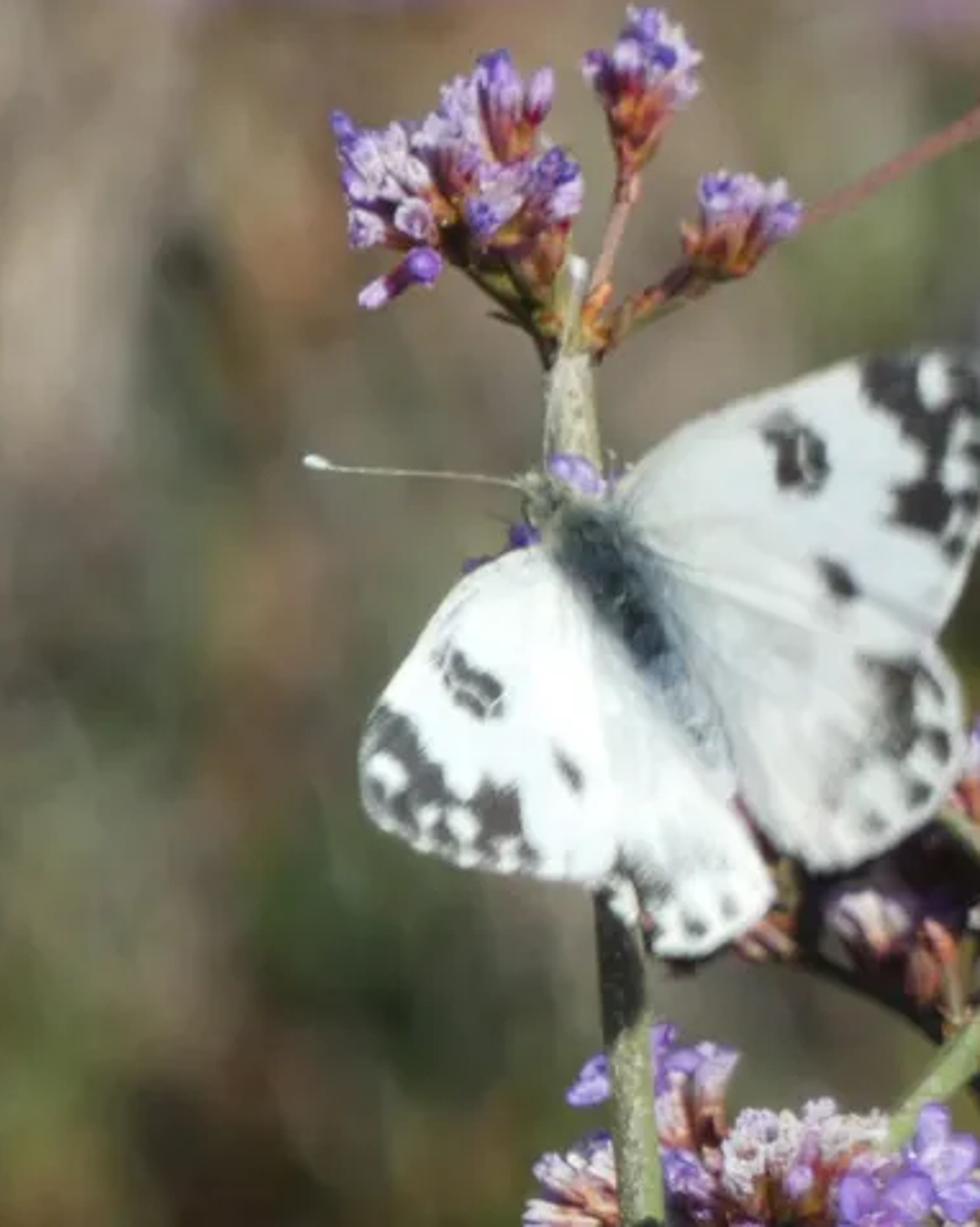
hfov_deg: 1.6
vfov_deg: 2.0
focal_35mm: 990
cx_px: 664
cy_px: 614
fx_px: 35916
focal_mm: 135.6
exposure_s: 1/160
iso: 80
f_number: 5.6
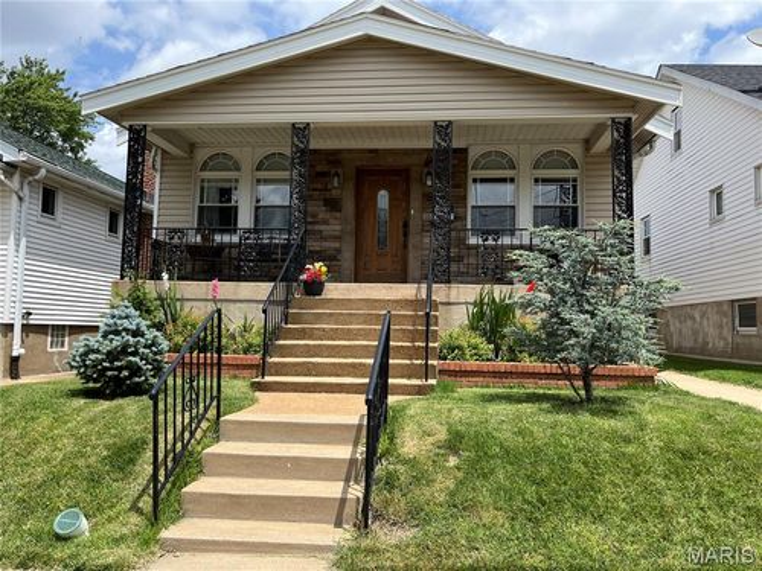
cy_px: 286
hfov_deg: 67.3
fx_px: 572
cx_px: 381
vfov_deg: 53.1
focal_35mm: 26
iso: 50
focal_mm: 5.1
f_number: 1.6
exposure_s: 1/3135
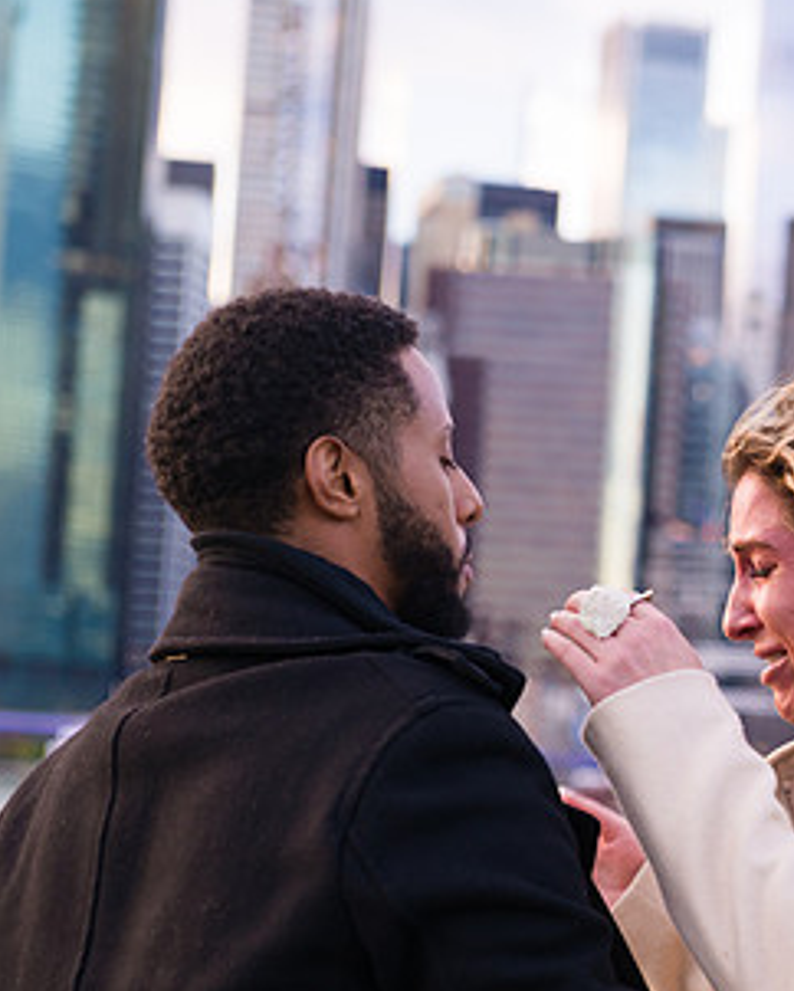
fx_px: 3697
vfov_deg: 15.2
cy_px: 615
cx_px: 761
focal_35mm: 126
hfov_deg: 12.1
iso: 250
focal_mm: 70
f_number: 4
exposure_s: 1/200
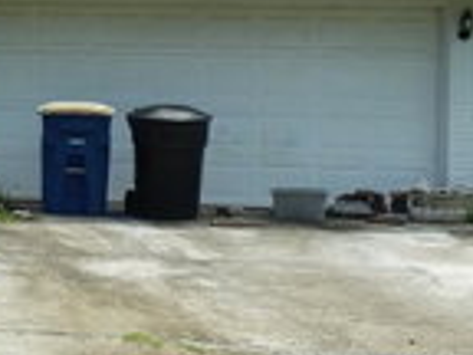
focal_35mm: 89
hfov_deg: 19.6
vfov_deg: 16.5
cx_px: -204
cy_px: 95
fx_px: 1216
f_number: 4
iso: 80
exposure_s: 1/400
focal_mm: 4.1
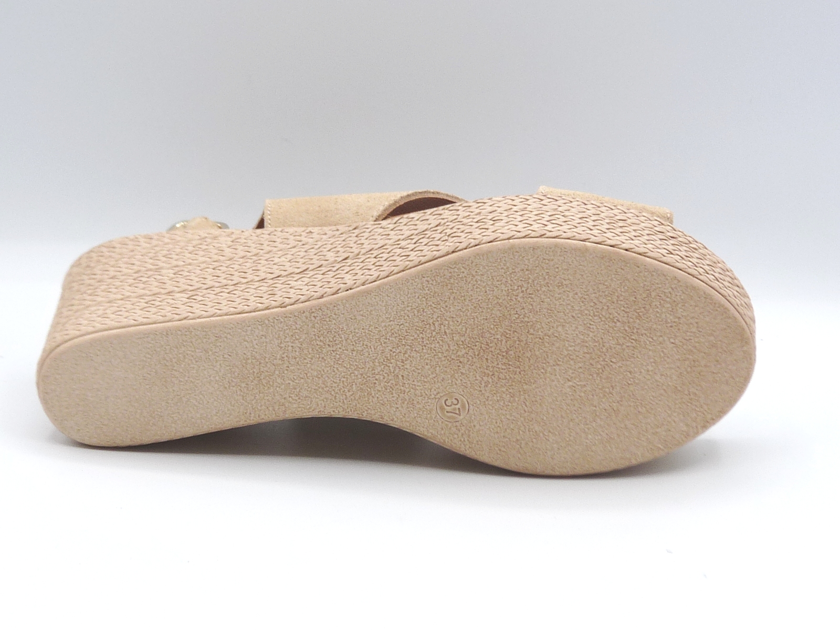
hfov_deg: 36.2
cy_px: 315
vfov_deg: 27.5
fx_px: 1286
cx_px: 420
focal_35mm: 53
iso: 100
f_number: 4.5
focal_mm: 5.4
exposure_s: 1/200
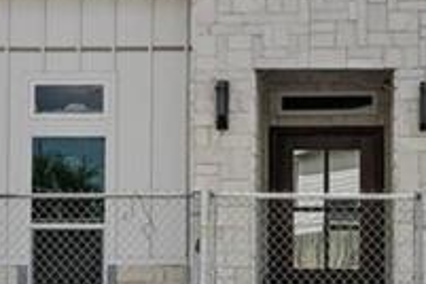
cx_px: 316
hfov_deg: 12.9
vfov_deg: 8.7
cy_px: 130
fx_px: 1876
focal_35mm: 159
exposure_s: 1/800
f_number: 6.3
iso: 100
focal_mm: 31.1
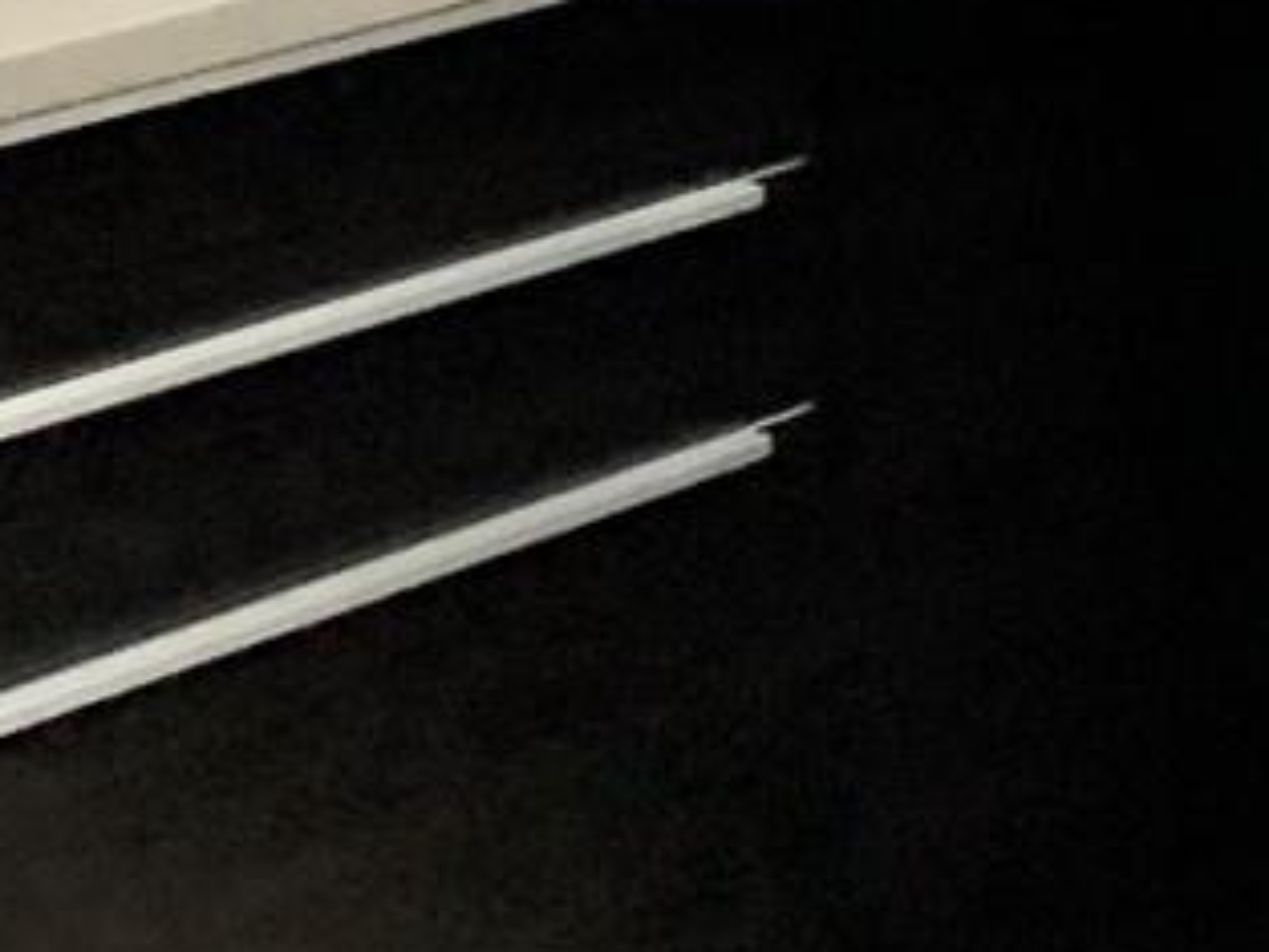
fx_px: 4878
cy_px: -482
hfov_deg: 13.2
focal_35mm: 133
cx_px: 2352
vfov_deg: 10.7
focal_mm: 4.25
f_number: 1.8
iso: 400
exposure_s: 1/33
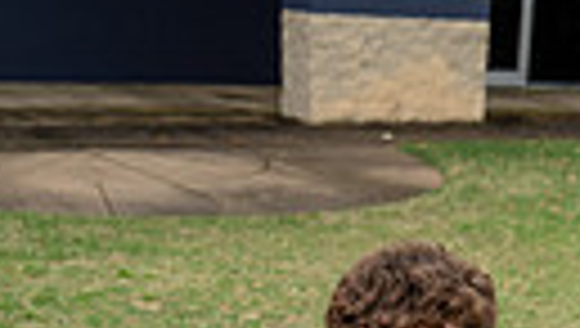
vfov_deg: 10.0
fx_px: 1463
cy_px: 948
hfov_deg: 22.1
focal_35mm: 95
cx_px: 459
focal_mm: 26
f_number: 4.5
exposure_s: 1/250
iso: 160
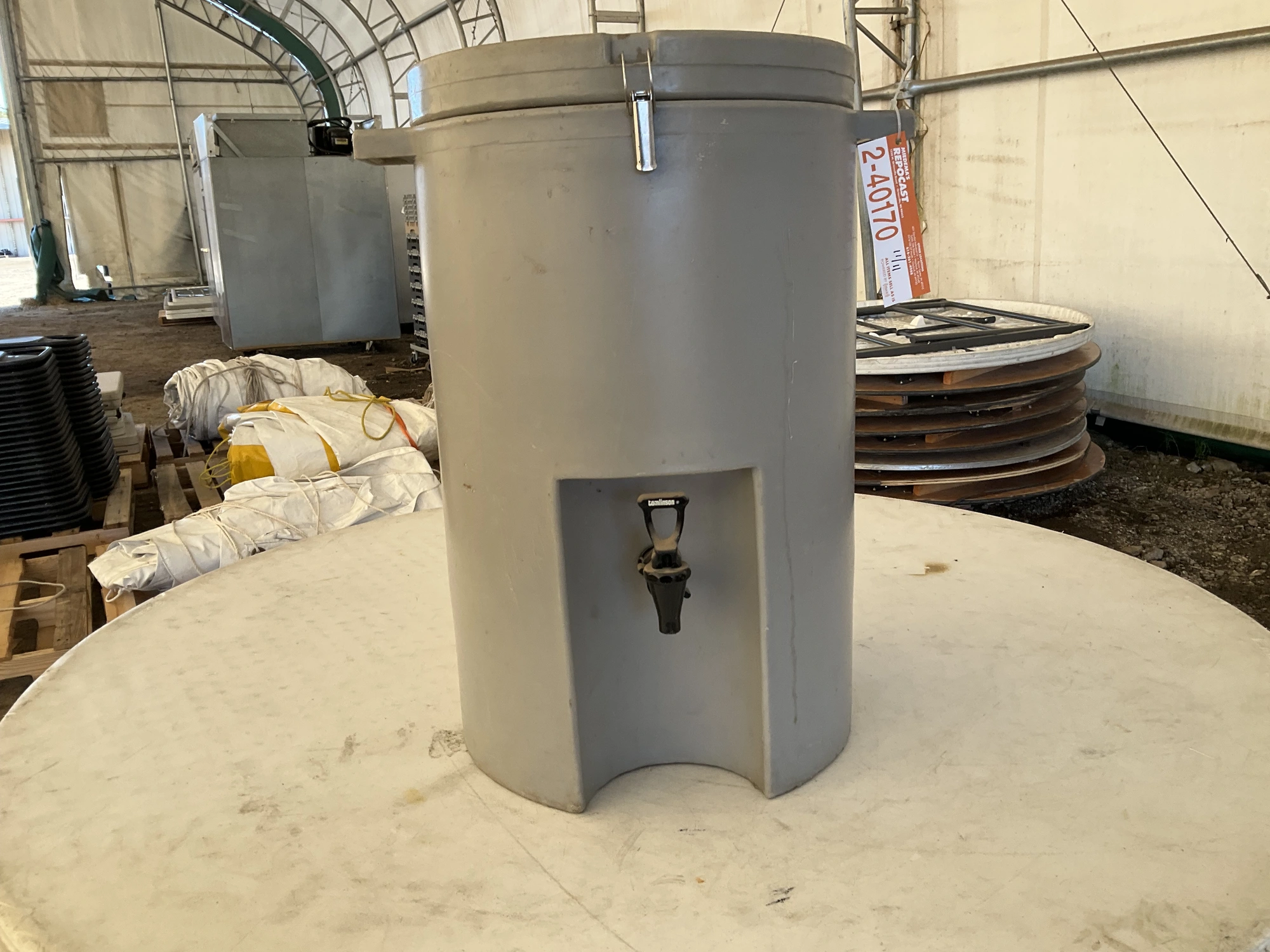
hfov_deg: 61.7
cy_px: 476
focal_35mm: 29
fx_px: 1064
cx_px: 635
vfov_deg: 48.2
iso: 25
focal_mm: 3
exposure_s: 1/122
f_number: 1.8
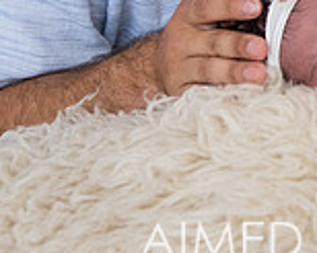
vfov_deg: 10.8
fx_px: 1285
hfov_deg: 13.1
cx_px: 514
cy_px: -138
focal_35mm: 137
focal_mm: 32
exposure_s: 1/160
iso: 1600
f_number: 4.5
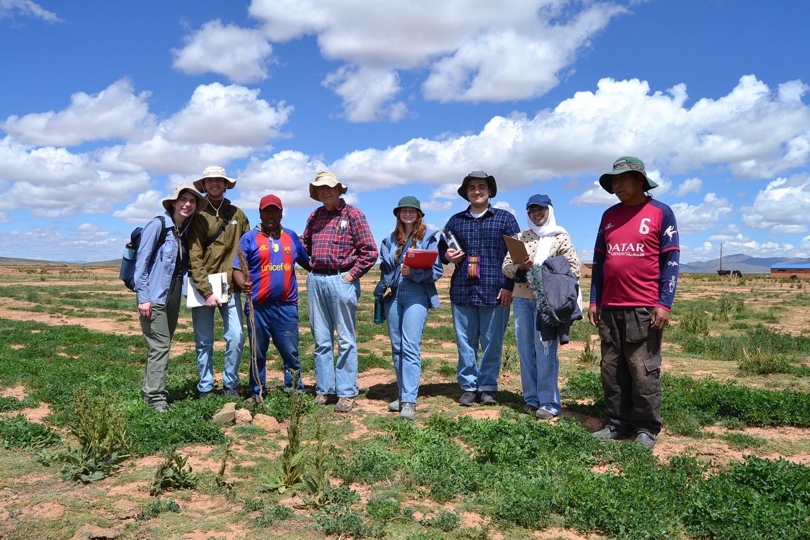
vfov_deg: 47.9
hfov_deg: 67.4
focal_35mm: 27
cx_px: 405
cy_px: 270
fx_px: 607
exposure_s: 1/320
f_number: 9
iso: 100
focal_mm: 18
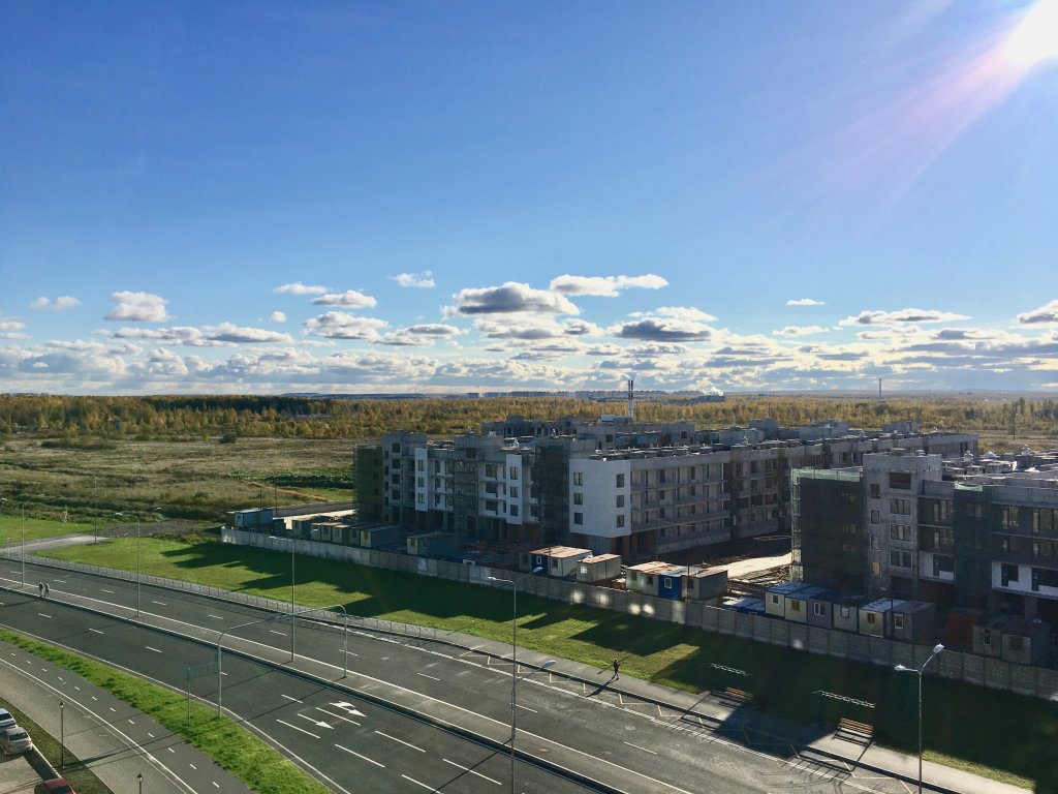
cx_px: 529
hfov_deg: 61.7
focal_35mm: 29
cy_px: 397
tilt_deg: +0.6
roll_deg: +0.7
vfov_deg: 48.2
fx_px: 886
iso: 25
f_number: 2.2
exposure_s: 1/3344
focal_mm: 4.15
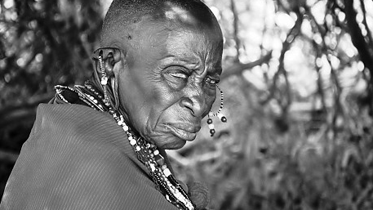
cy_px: 89
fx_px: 2735
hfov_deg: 7.8
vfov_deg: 4.4
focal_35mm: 277
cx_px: 187
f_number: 5.6
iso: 800
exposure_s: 1/80
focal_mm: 175
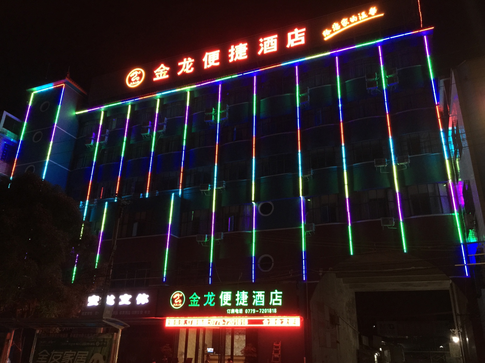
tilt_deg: +21.9
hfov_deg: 61.7
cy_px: 182
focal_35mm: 29
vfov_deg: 48.2
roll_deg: -3.2
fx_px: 406
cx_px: 242
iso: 80
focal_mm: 4.15
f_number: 2.2
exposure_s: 1/4
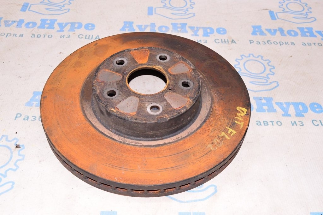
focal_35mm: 39
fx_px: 350
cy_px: 108
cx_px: 162
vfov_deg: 34.2
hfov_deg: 49.6
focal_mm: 26
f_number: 8
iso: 1600
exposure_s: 1/125
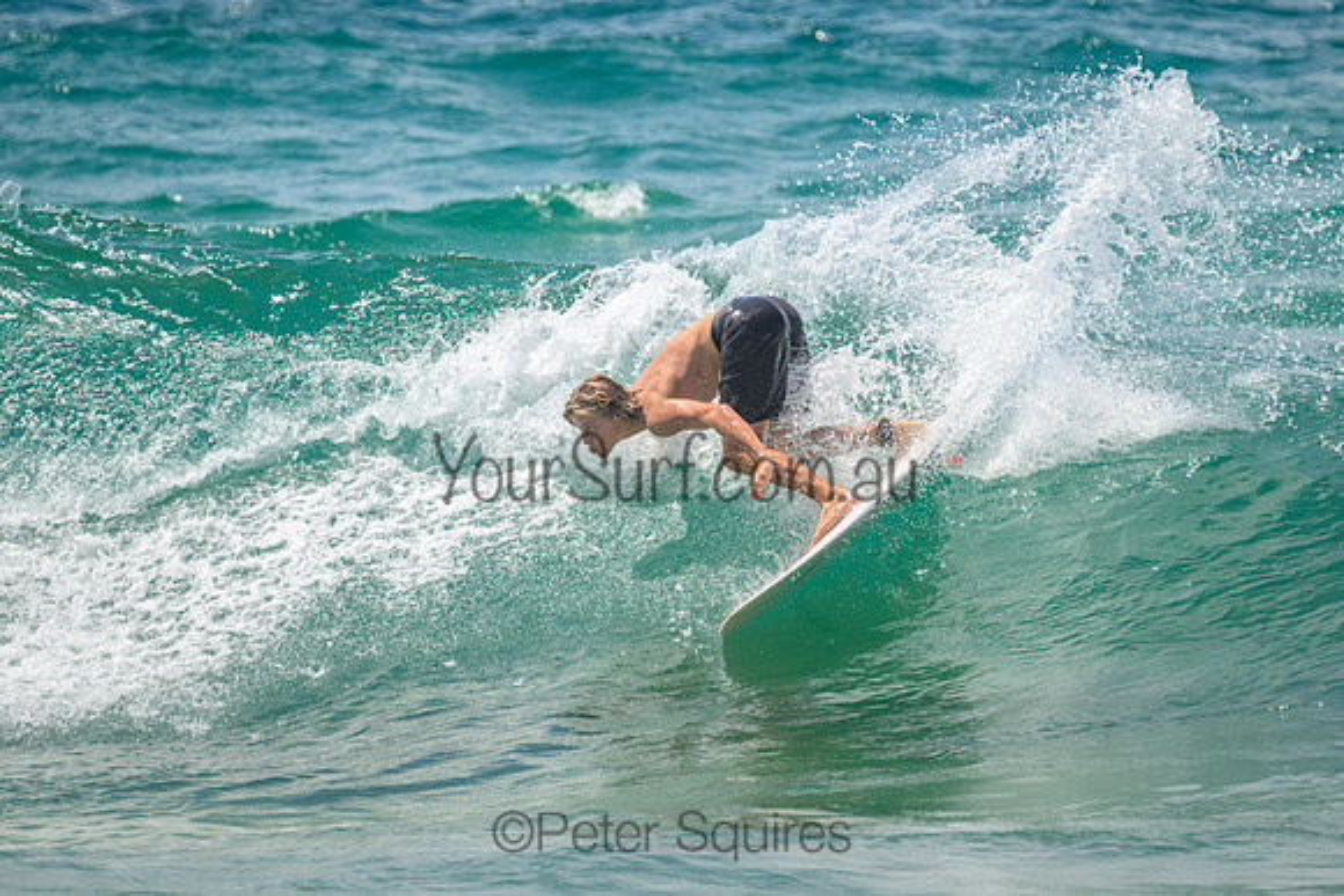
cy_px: 387
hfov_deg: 2.8
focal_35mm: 741
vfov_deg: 1.9
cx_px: 671
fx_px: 27669
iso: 800
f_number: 11
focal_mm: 650
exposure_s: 1/2000
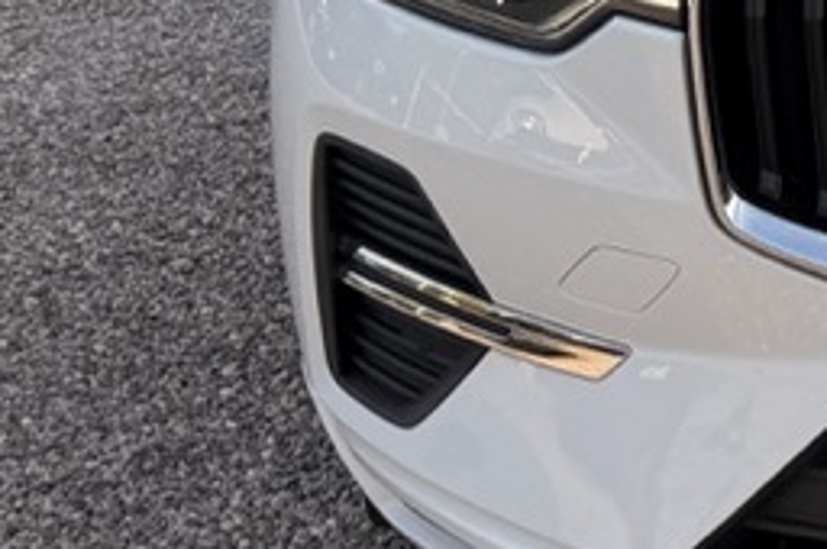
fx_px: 2868
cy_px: -245
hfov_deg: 14.5
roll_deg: -0.1
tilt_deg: -13.0
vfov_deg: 10.6
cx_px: 1467
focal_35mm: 125
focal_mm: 6.76
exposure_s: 1/1653
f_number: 1.78
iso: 80
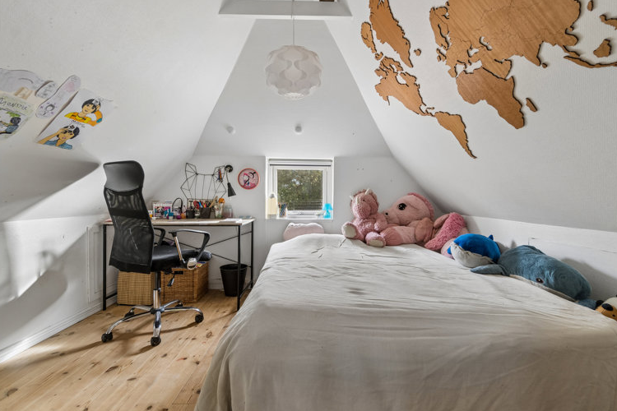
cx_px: 324
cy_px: 204
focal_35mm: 16
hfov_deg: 96.7
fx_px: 274
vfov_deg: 73.7
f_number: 8
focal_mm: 10
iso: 200
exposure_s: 1/13
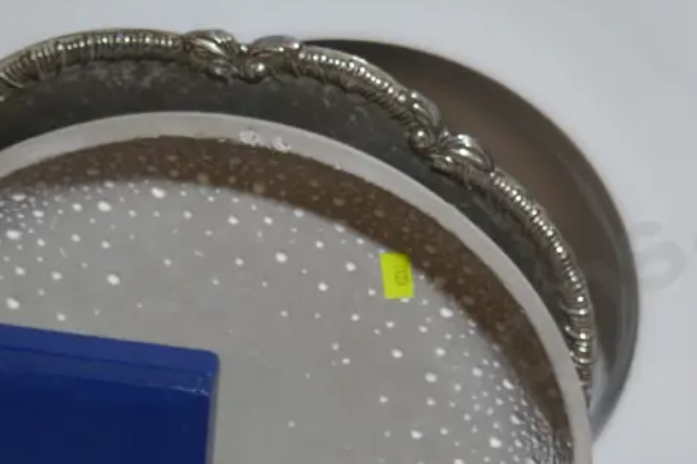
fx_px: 1413
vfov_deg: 18.1
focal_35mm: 73
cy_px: 478
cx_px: 352
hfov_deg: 27.7
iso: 200
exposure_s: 1/80
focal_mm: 16
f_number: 3.6
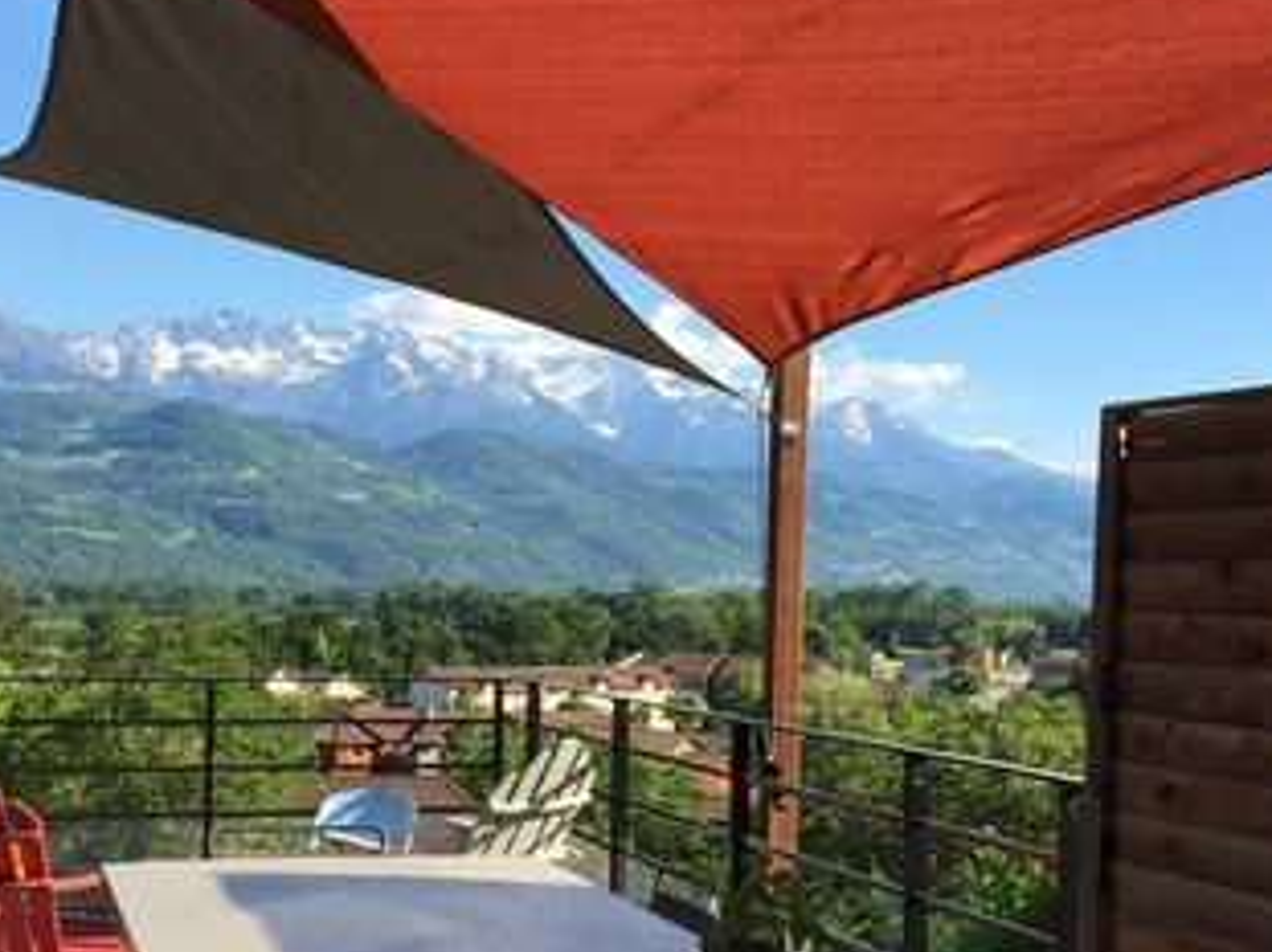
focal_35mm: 56
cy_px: 531
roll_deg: -1.8
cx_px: 593
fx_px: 2057
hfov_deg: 34.3
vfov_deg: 26.1
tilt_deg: +2.4
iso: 25
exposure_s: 1/999
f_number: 2.2
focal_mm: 4.15
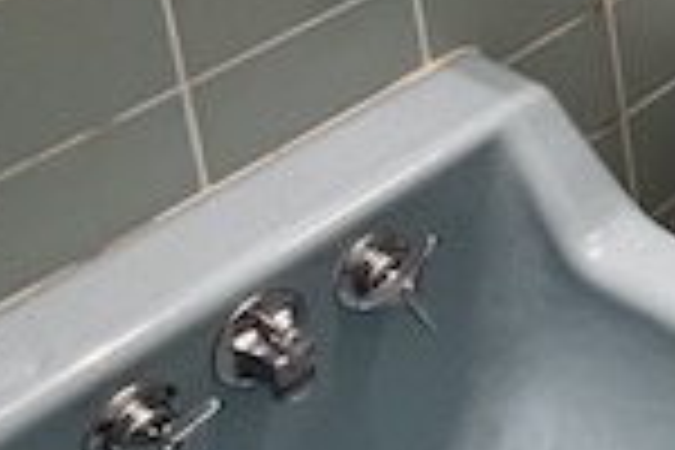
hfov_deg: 20.5
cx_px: 1192
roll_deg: +2.0
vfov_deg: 14.9
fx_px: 1350
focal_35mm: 72
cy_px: -486
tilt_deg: -13.5
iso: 160
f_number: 1.8
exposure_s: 1/60
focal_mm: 1.57
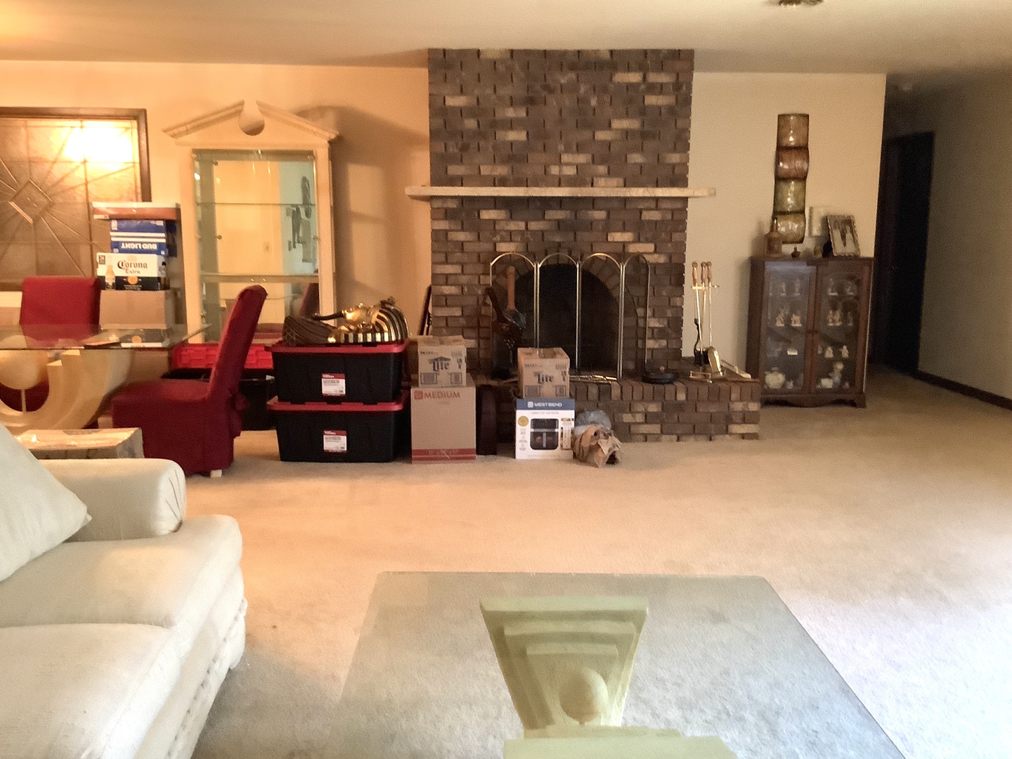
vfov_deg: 45.4
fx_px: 906
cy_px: 380
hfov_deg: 58.4
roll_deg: +1.5
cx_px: 506
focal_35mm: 31
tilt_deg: -9.1
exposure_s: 1/30
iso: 640
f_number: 2.4
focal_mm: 3.3
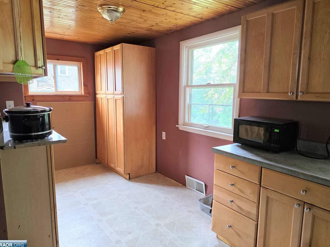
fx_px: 229
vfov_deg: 56.8
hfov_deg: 71.6
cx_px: 162
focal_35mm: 24
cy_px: 121
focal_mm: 6.3
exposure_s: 1/66
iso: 320
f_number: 1.7
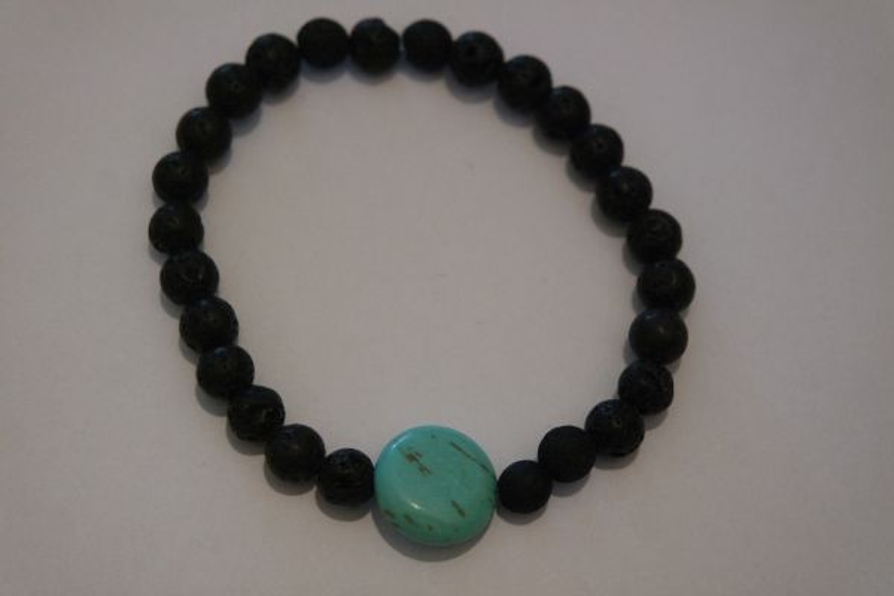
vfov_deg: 17.7
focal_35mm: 77
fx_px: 1912
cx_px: 447
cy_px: 298
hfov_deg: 26.3
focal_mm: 50
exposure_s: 1/60
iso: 3200
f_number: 5.6
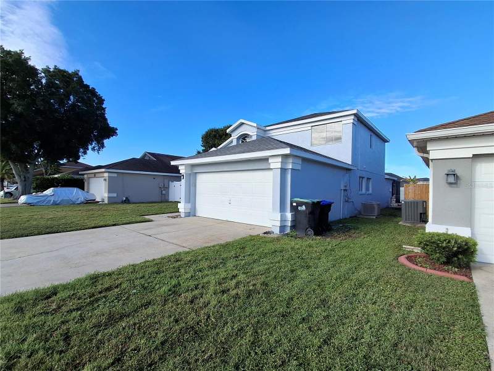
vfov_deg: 78.1
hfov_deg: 94.5
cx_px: 247
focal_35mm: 16
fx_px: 228
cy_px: 186
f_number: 2.2
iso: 40
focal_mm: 1.64
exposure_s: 1/1054
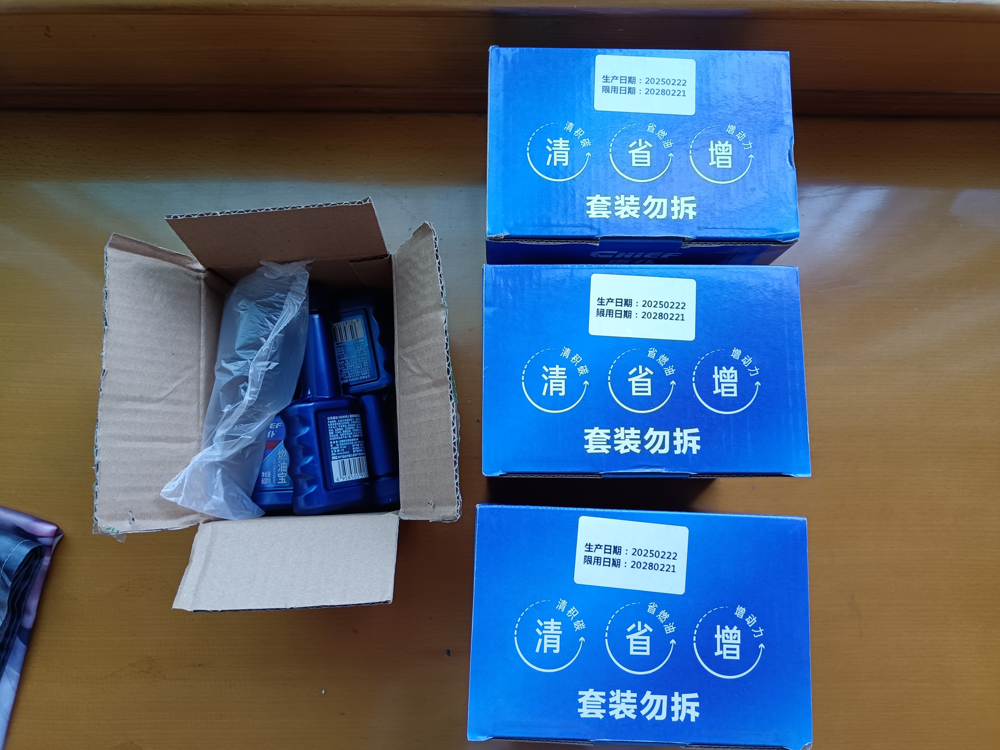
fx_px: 751
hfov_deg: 67.3
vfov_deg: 53.1
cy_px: 375
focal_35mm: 26
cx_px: 500
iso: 325
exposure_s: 1/100
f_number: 1.8
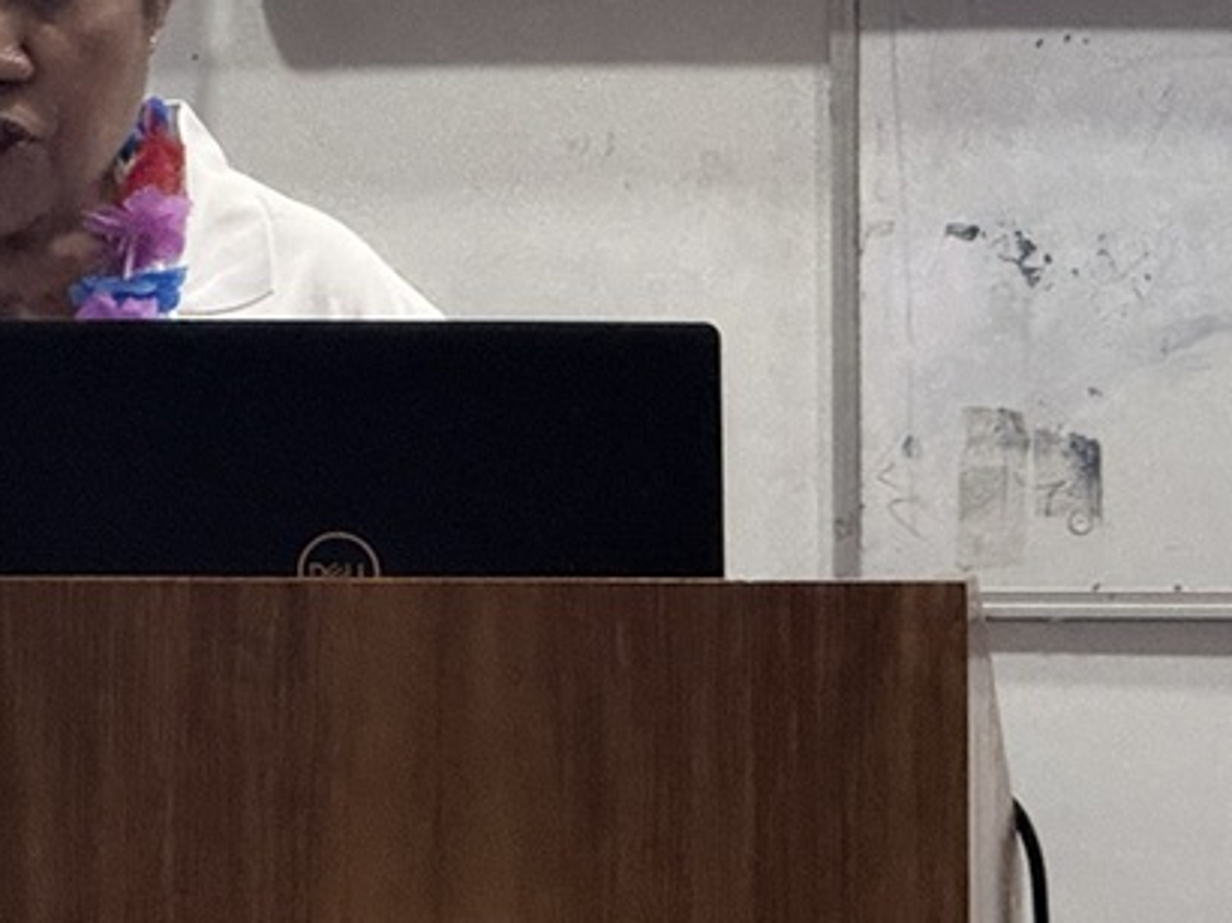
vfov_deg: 5.2
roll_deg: -0.1
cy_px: 164
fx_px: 10066
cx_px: 89
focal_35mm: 283
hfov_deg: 7.0
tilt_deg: +0.0
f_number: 2.8
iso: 320
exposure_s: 1/120
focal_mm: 15.66
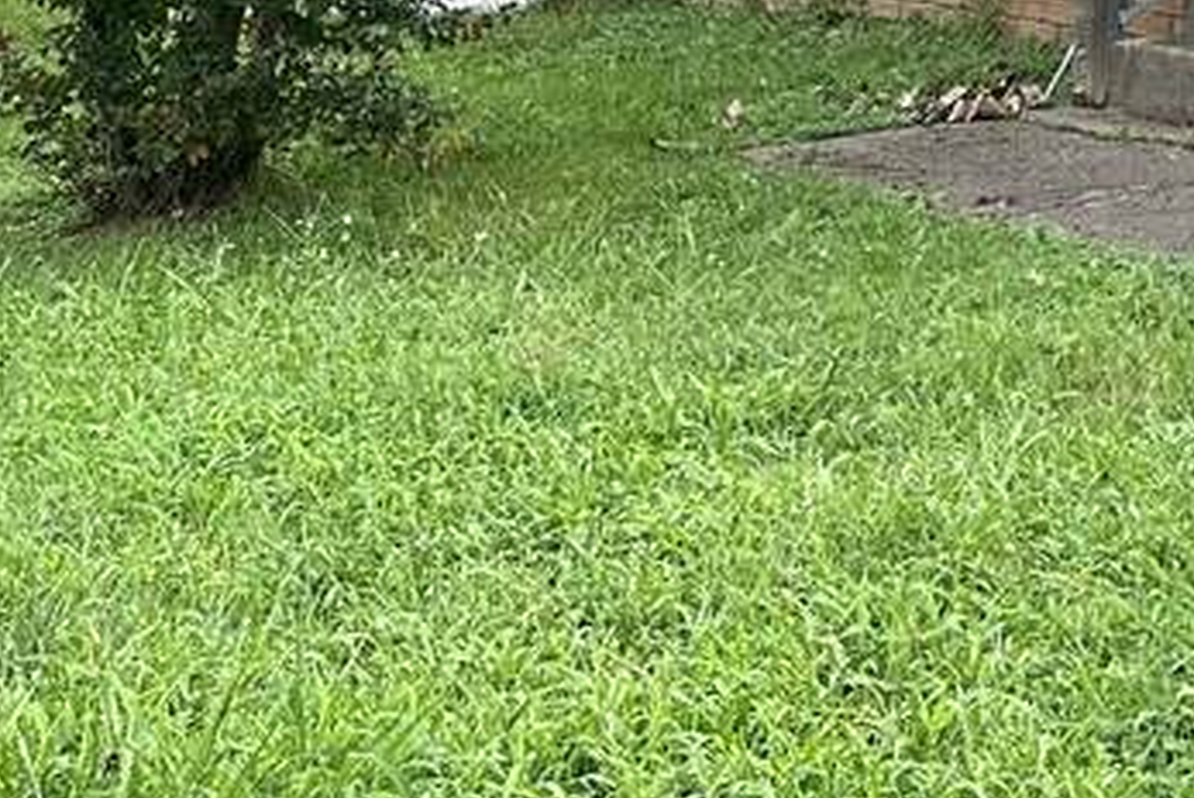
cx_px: 1862
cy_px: -423
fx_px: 3054
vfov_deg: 13.9
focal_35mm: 92
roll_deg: -2.1
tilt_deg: +1.7
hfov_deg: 19.0
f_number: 1.78
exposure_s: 1/1198
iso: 80
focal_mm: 6.86
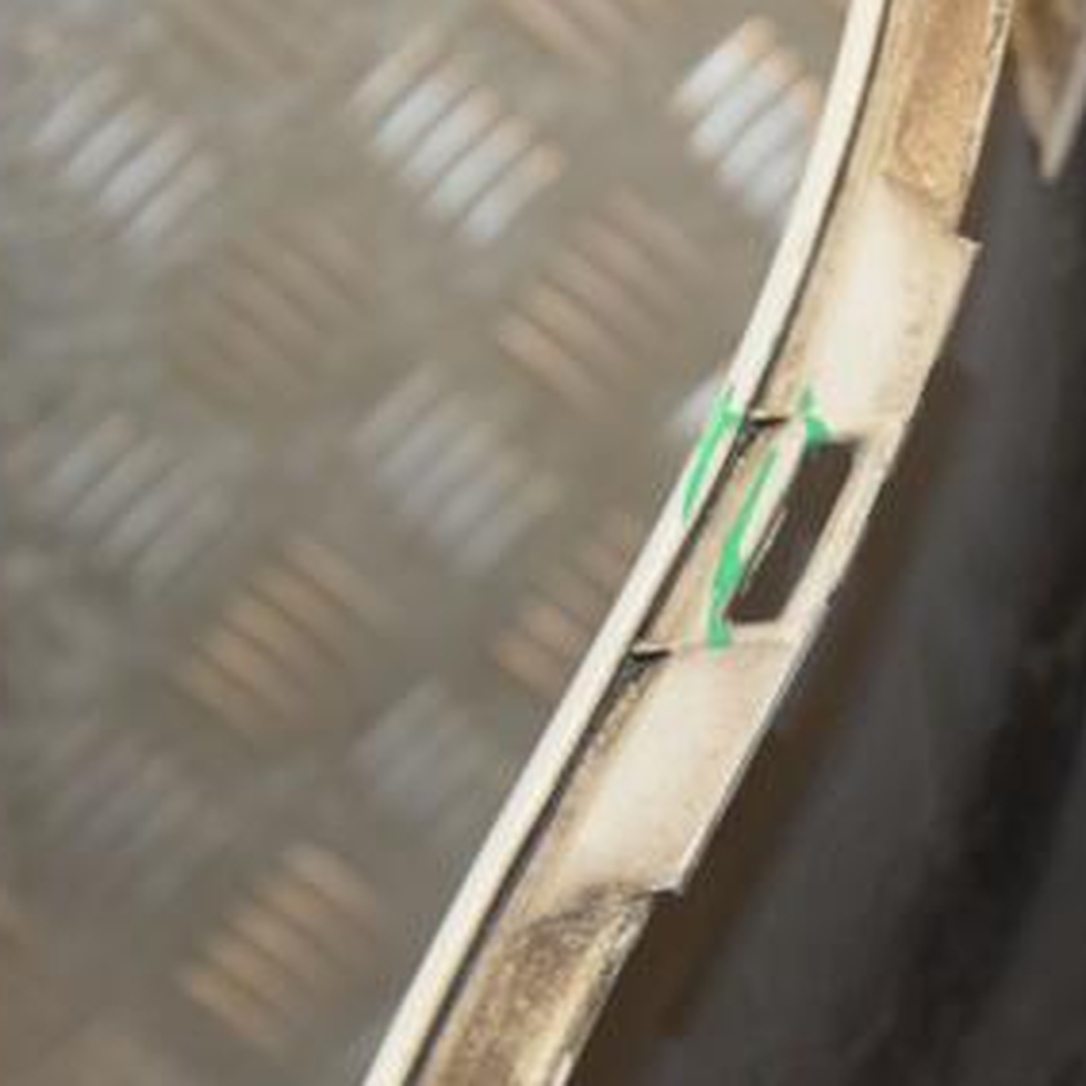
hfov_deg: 12.9
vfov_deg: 12.9
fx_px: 4792
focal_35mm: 135
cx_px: 913
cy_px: 637
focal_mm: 50
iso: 800
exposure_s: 1/200
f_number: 6.3
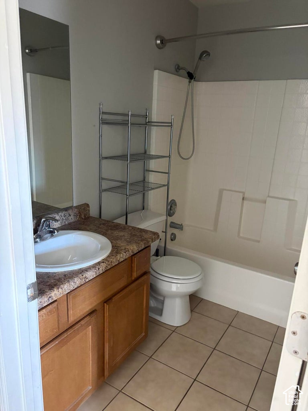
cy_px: 206
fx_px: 308
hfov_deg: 53.1
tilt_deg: -16.7
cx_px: 154
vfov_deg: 67.3
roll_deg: -2.0
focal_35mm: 26
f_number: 1.6
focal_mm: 5.96
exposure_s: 1/40
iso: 640
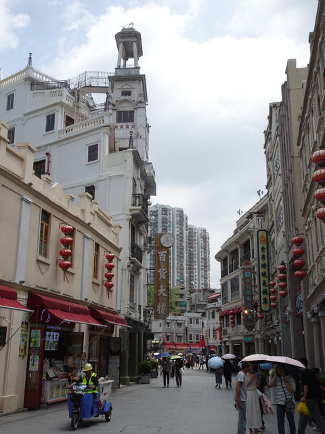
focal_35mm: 36
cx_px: 162
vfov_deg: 51.4
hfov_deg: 39.7
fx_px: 451
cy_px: 217
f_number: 5.6
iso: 80
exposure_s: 1/400
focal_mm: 6.08
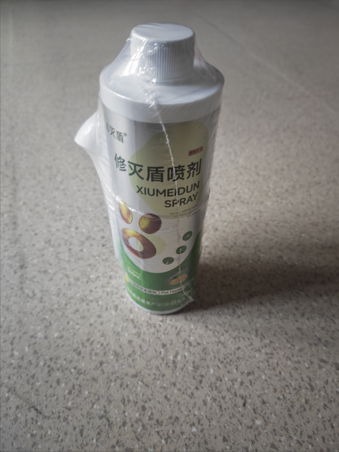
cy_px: 226
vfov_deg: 71.6
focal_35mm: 24
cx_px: 170
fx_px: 313
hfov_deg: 56.8
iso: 1250
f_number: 1.9
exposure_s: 1/20
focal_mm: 5.52
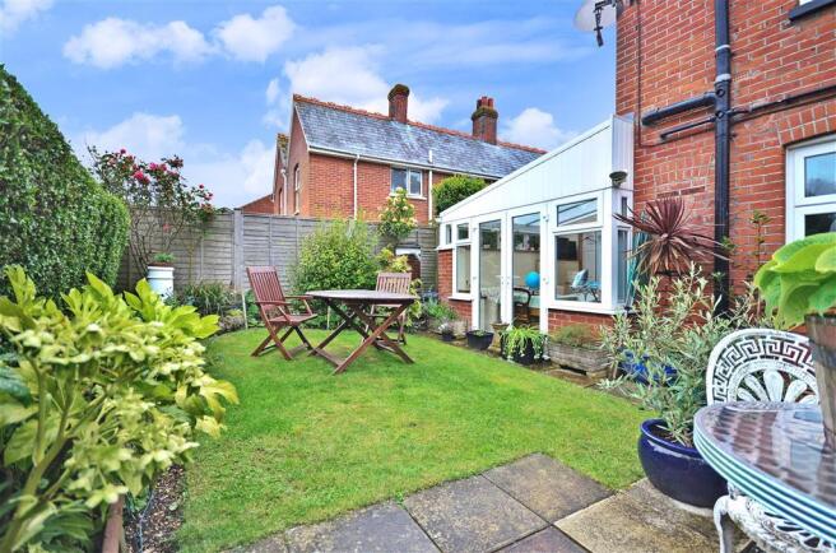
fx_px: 347
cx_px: 418
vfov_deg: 77.0
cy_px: 276
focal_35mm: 15
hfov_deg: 100.5
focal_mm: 10
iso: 200
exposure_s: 1/100
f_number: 5
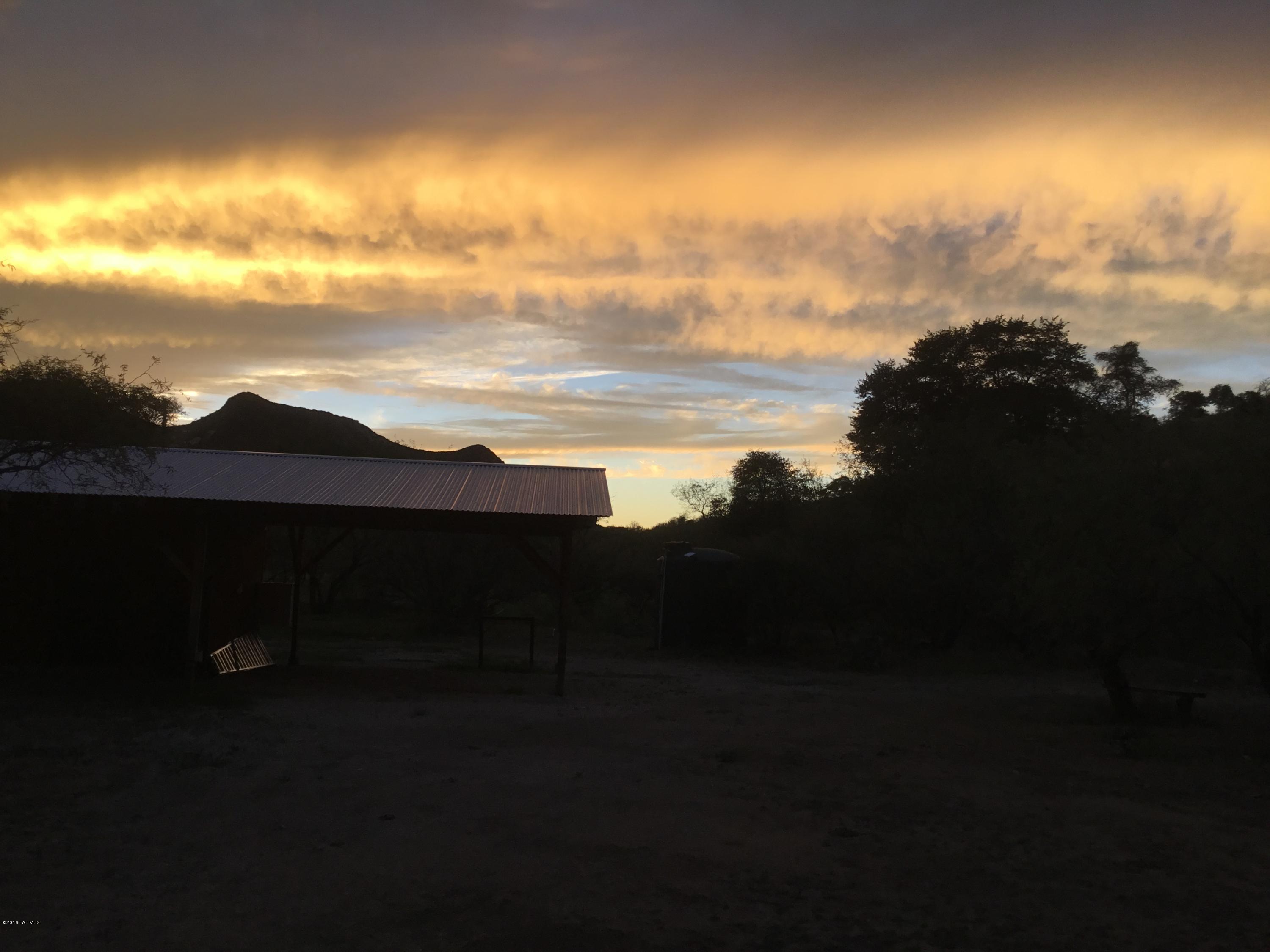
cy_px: 476
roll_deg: -2.0
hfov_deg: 58.4
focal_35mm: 31
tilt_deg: +3.7
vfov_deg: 45.4
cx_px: 635
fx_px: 1137
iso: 25
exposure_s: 1/297
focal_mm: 3.3
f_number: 2.4
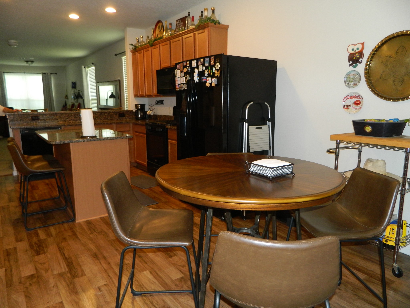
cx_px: 205
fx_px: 296
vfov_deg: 54.9
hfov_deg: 69.4
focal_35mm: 25
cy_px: 154
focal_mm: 4.5
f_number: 3.1
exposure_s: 1/30
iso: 200
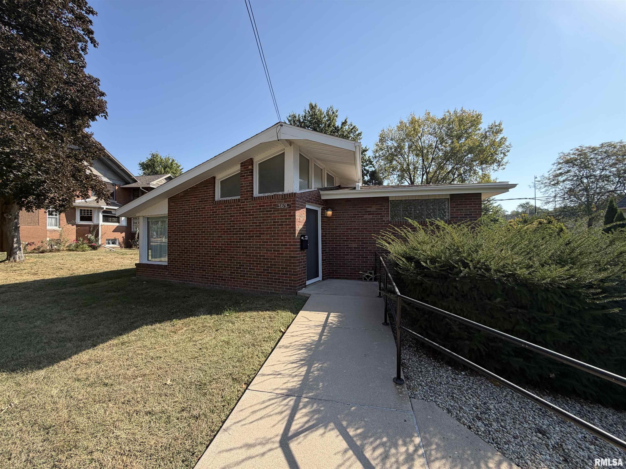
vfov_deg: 85.7
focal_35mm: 14
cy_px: 234
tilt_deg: +1.2
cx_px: 313
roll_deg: +0.0
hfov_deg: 102.1
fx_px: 253
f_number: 2.2
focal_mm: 2.22
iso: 32
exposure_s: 1/770
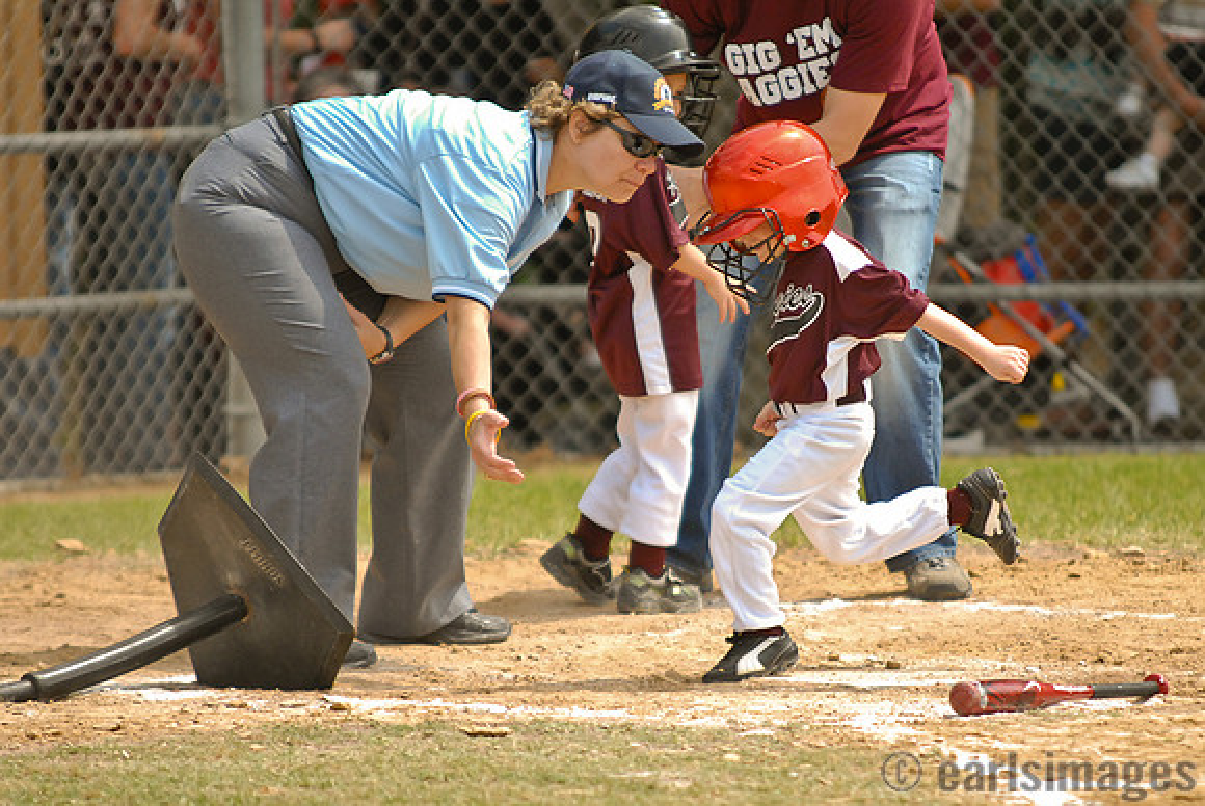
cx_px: 602
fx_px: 10052
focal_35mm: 300
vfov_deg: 4.6
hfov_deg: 6.9
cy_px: 403
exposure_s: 1/5000
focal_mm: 200
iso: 800
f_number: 2.8
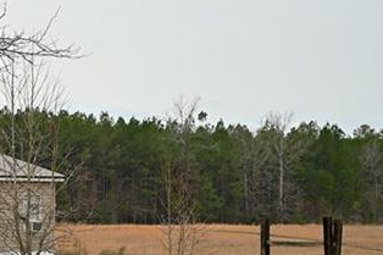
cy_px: 215
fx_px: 1733
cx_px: -229
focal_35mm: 163
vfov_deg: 8.4
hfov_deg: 11.9
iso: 125
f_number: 8
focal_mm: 50
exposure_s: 1/250
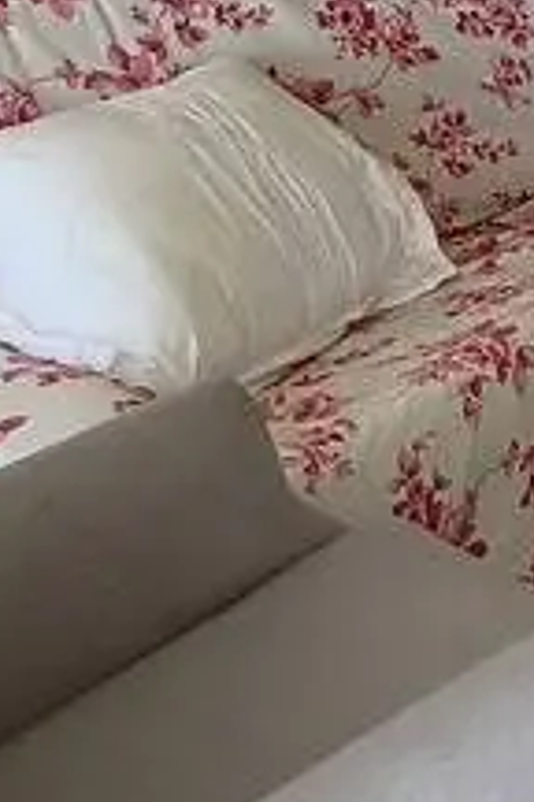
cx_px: 1146
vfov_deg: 25.3
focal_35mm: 72
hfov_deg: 14.7
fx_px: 1602
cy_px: -152
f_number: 2.2
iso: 80
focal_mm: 1.65
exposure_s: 1/50
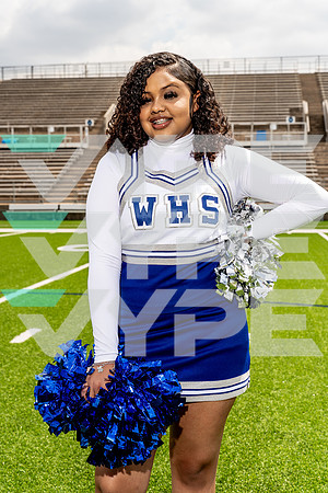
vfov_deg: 35.6
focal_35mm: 56
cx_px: 164
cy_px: 246
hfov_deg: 24.2
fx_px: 765
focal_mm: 56
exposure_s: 1/250
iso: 100
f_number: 8
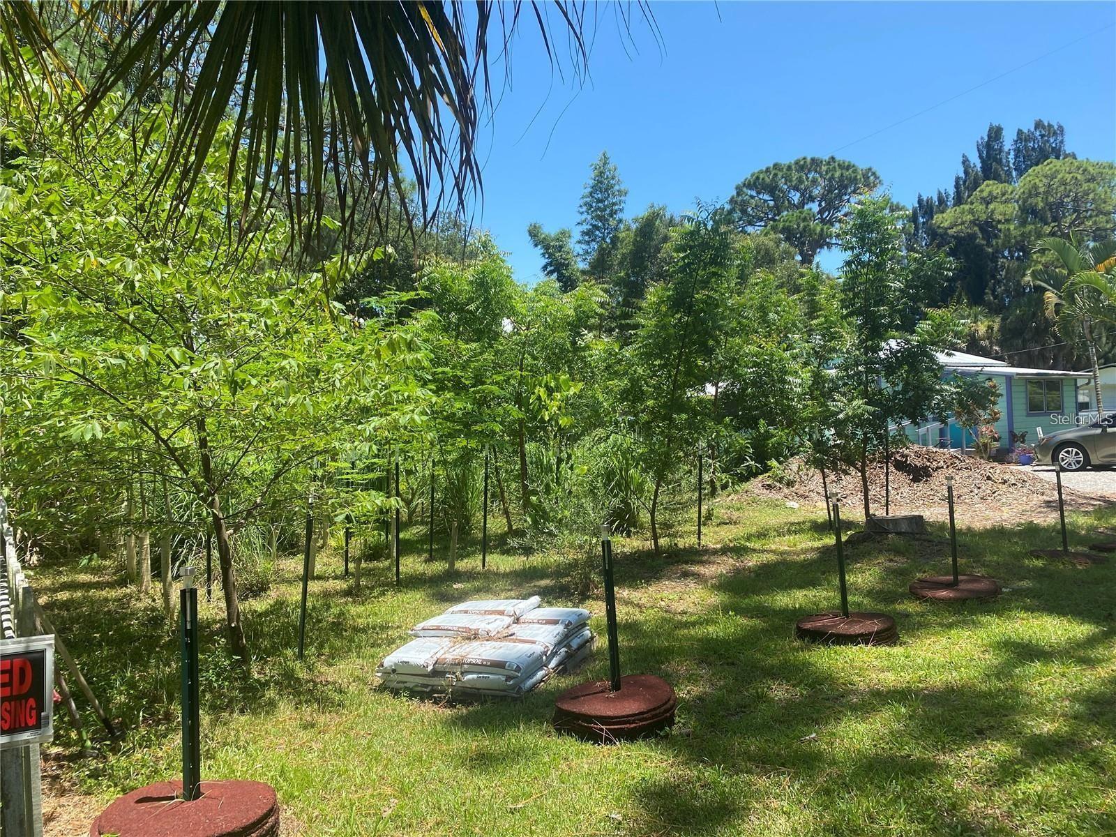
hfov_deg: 67.3
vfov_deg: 53.1
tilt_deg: +1.6
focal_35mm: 26
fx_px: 838
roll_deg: +2.3
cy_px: 418
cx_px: 558
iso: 32
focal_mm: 4.25
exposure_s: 1/1170
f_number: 1.8
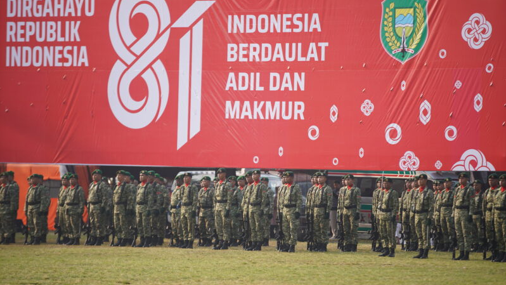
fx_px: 2818
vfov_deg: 5.8
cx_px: 253
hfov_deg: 10.3
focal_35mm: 210
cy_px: 138
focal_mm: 200
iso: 100
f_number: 2.8
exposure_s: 1/500
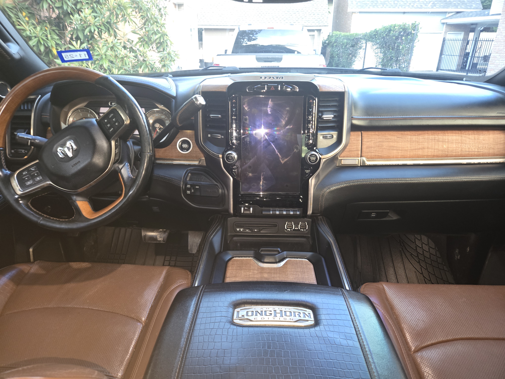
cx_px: 252
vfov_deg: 58.9
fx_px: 336
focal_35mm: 23
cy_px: 190
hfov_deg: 73.9
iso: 500
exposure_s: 1/12
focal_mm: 5.4
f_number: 1.8
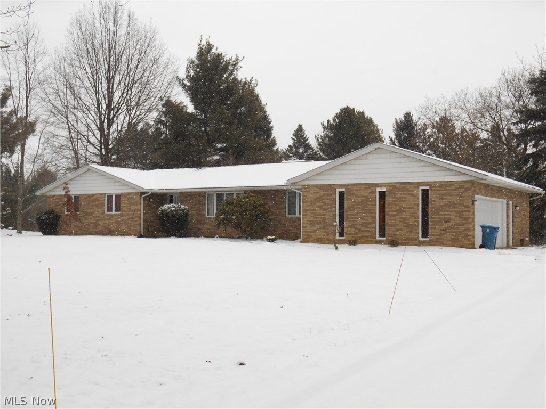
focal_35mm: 46
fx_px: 726
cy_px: 204
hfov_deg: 41.2
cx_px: 273
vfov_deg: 31.5
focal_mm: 8.3
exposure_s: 1/320
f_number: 4
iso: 80
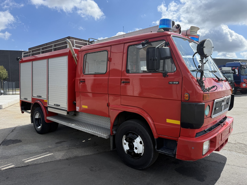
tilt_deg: -2.6
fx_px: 171
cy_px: 92
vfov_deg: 56.8
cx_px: 124
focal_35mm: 24
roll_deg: +1.0
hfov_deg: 71.6
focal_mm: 6.76
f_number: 1.78
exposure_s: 1/3759
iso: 100
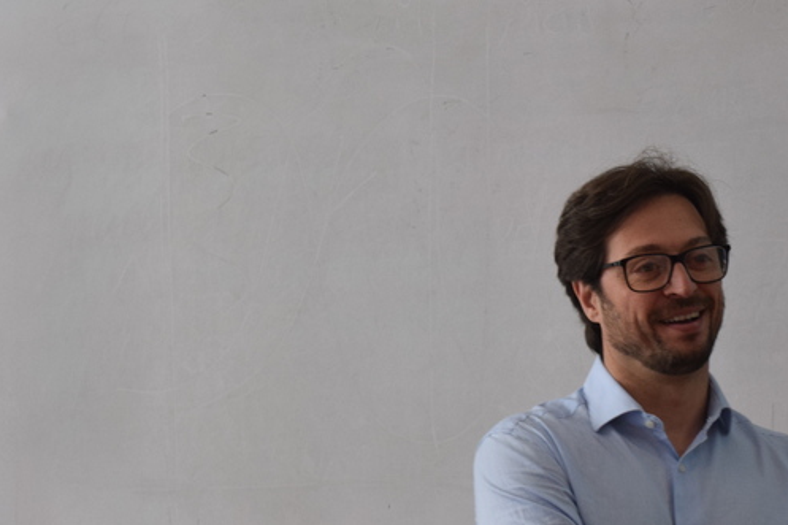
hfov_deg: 12.0
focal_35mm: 170
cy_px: 351
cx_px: 726
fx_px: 3720
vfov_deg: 8.1
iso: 640
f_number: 5.6
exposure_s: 1/60
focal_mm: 55
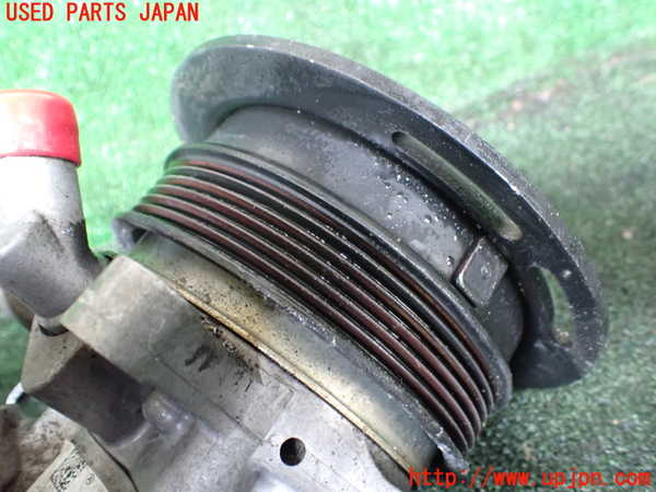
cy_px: 246
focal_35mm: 30
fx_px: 569
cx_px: 328
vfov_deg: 46.8
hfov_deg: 60.0
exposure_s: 1/30
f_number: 2.3
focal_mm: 5.4
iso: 1000
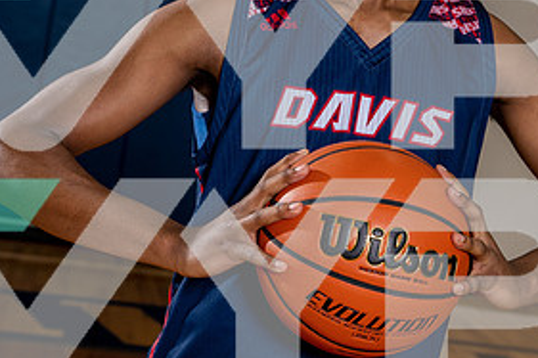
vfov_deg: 14.3
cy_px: 49
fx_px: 1419
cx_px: 354
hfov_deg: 21.4
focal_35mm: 95
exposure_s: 1/250
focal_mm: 46
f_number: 5.6
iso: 500
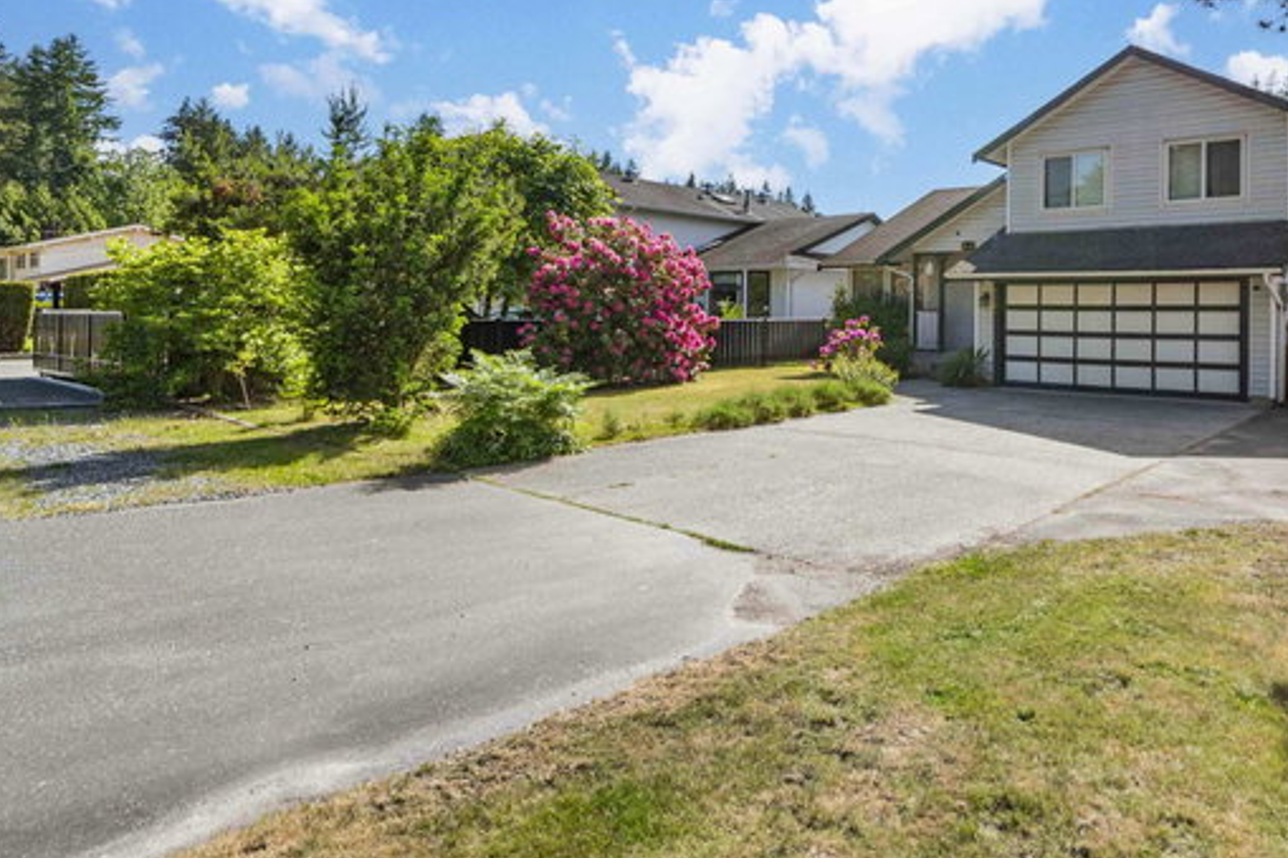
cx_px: 997
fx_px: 787
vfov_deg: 56.7
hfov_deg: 72.0
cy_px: 342
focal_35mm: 22
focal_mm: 14
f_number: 11
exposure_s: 1/100
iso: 100
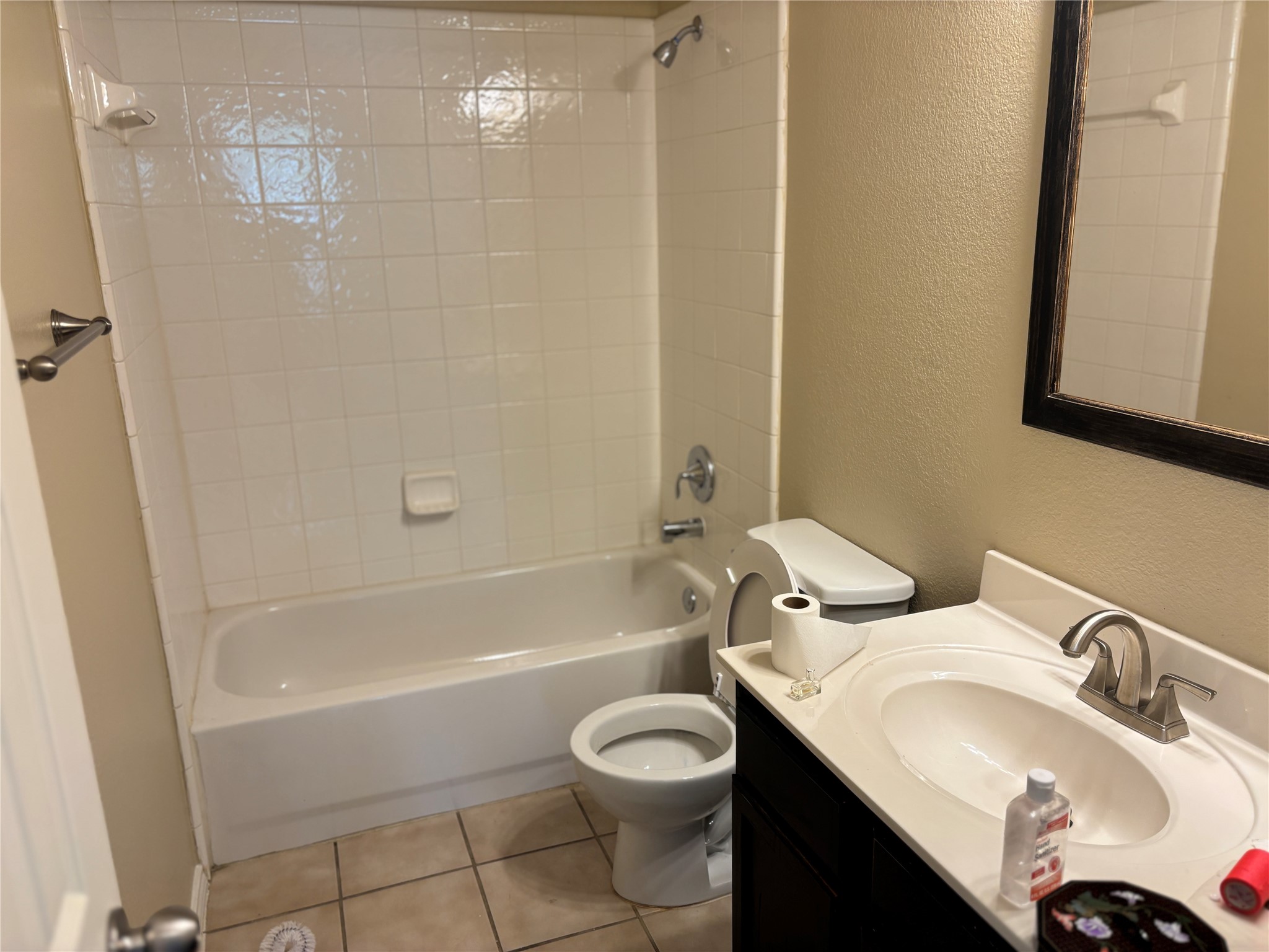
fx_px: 953
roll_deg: +1.4
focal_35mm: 26
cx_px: 634
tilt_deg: -15.0
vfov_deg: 53.1
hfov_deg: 67.3
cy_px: 476
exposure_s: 1/60
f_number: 1.6
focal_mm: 5.96
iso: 100
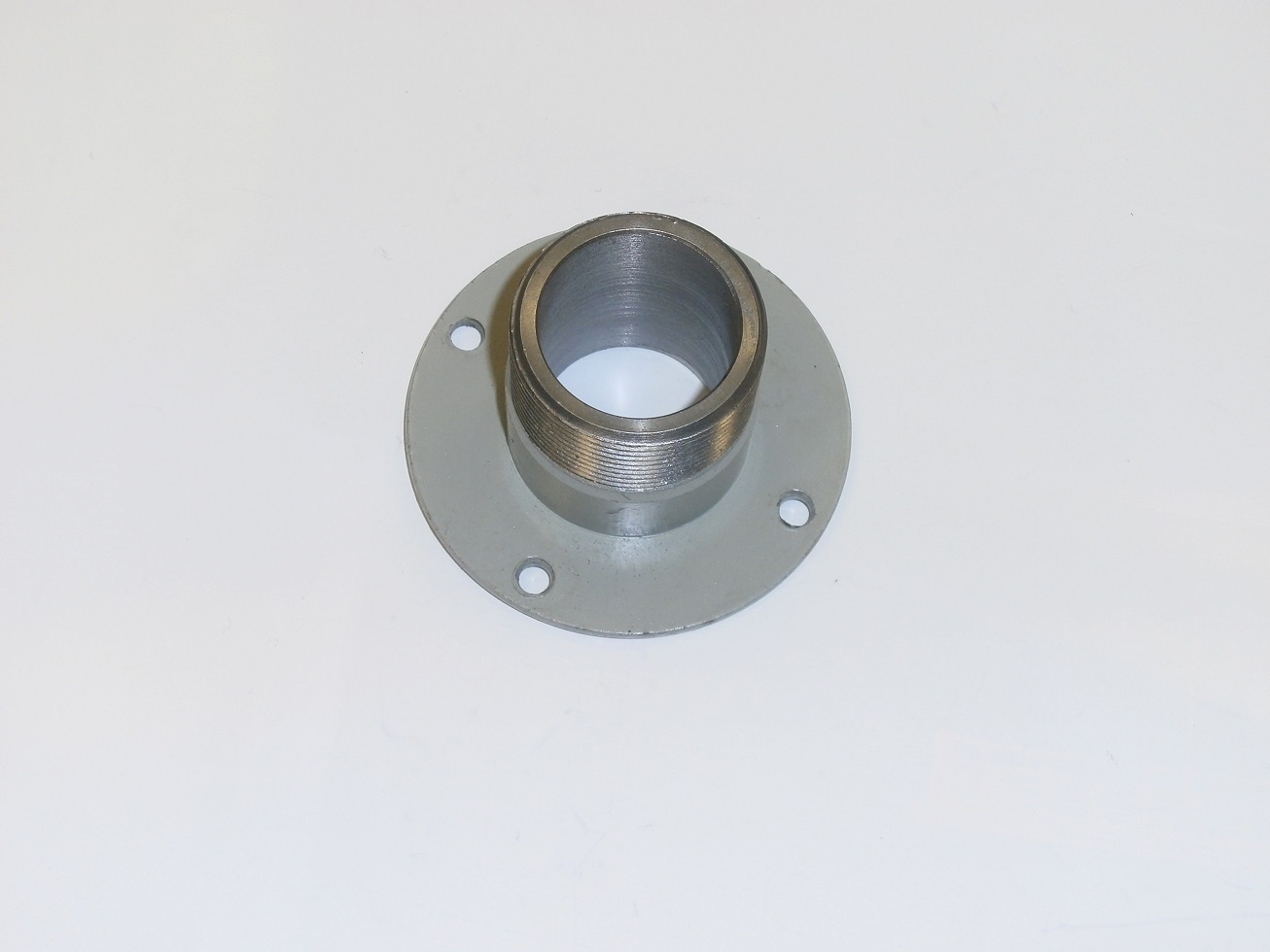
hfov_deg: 30.7
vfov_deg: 23.3
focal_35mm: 63
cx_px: 635
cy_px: 476
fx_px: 2312
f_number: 4.6
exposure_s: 1/50
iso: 125
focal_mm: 11.1
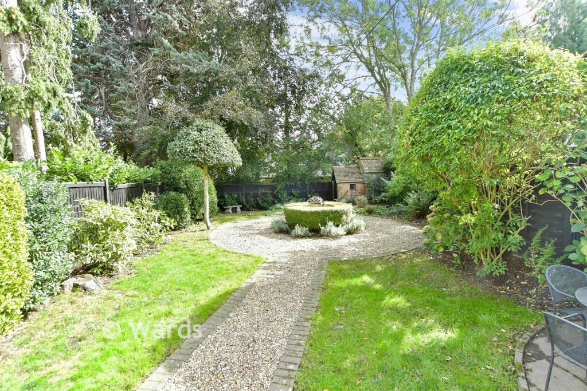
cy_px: 196
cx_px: 294
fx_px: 261
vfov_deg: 73.8
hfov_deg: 96.7
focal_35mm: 16
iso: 500
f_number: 6.3
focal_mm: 11
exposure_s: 1/160
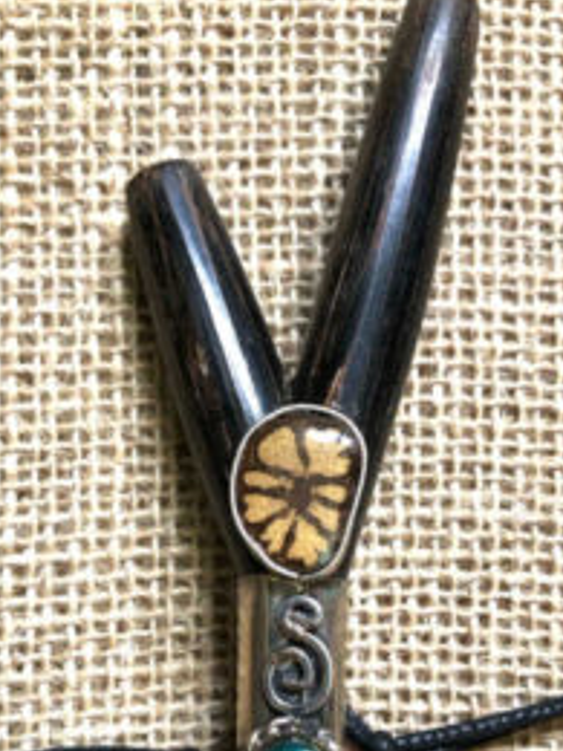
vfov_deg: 42.7
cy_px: 549
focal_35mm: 43
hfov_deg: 33.6
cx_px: 266
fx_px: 932
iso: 64
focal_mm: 3.99
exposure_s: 1/17
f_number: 1.8
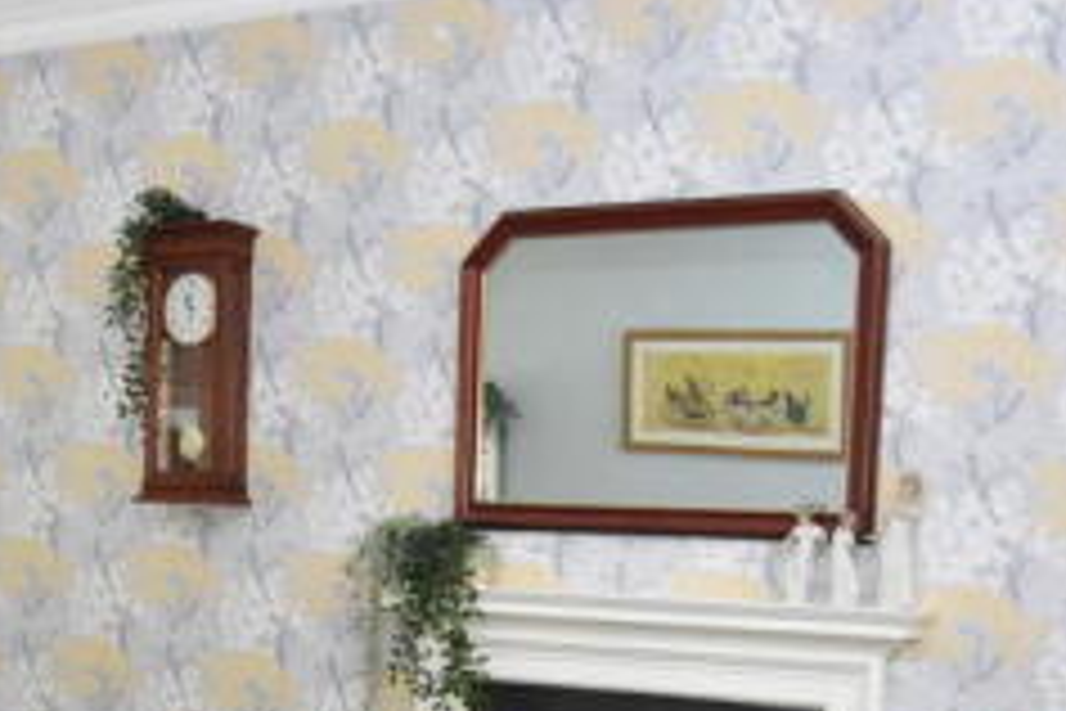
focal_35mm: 58
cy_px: 718
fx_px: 1717
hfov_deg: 34.5
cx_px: 488
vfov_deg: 22.4
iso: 320
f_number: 4
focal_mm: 14
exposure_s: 1/60
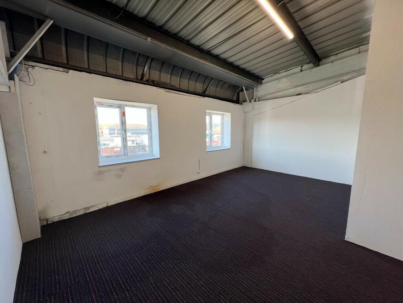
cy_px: 152
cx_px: 202
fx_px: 151
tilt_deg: -7.1
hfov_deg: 106.2
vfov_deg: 89.9
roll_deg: +0.4
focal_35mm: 13
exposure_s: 1/117
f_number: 1.8
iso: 64
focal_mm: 1.57
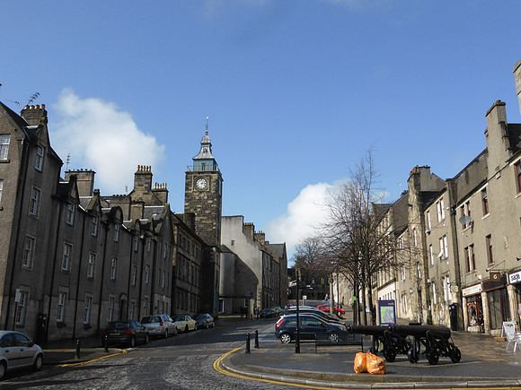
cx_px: 260
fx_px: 527
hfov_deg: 52.6
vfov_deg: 40.7
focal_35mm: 35
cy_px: 195
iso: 100
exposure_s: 1/1300
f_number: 3.7
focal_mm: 6.1
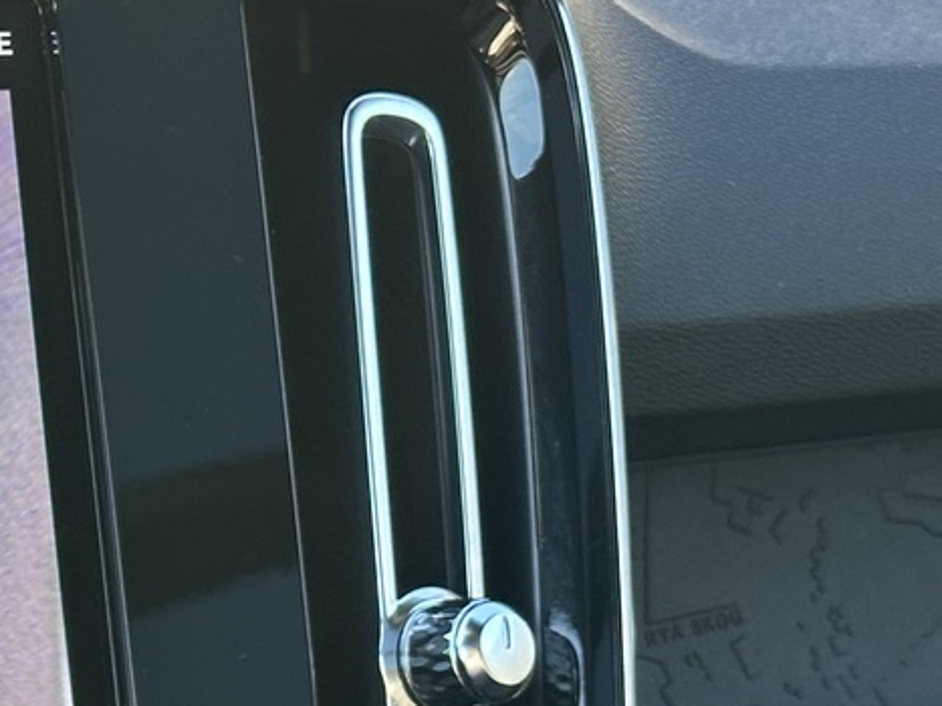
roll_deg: -2.6
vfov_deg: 9.9
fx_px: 4026
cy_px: 740
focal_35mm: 148
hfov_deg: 12.7
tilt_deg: -16.8
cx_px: -424
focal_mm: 6.86
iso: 80
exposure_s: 1/121
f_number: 1.78
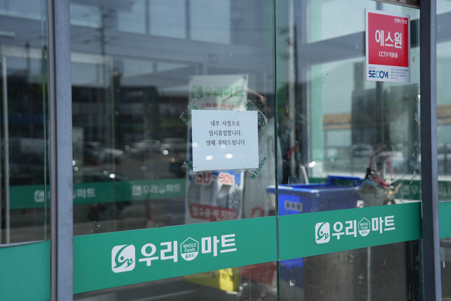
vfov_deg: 26.5
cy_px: 150
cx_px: 226
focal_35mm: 51
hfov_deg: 38.9
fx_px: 639
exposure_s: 1/800
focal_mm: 51
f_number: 2.8
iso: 100
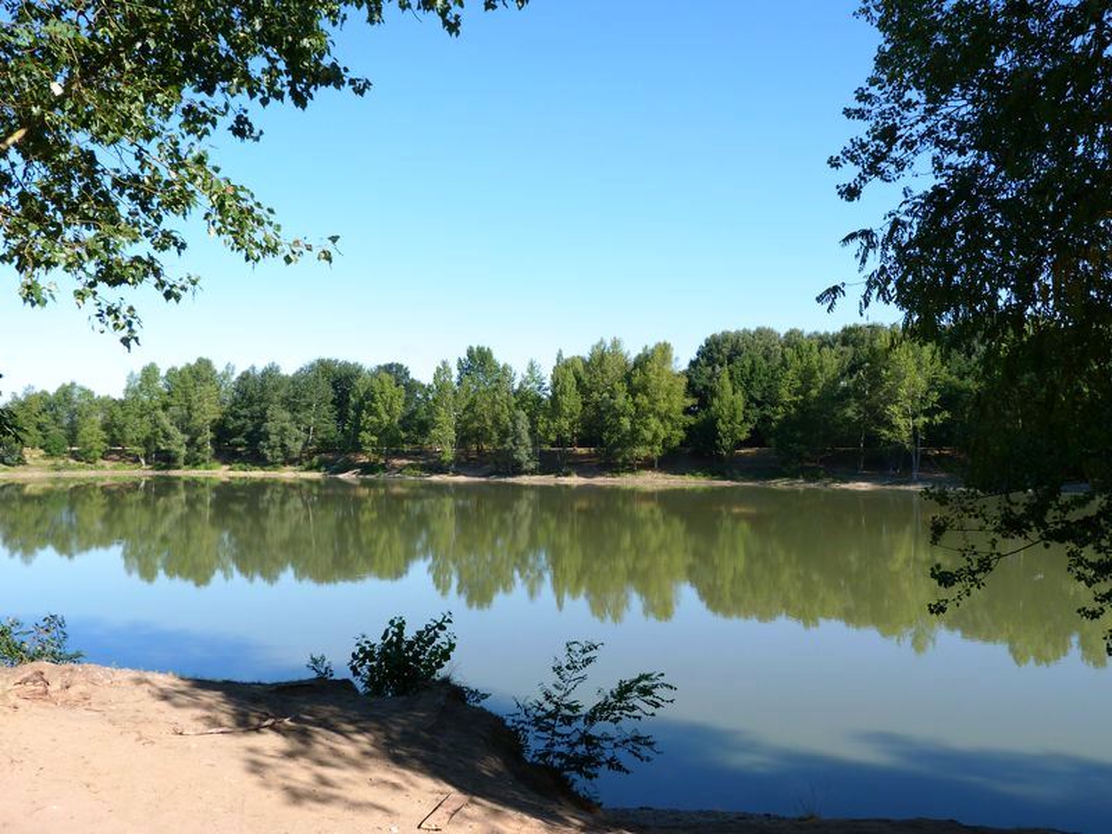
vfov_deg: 46.8
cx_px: 556
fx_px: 964
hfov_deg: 60.0
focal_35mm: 30
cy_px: 417
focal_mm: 5.4
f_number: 4.5
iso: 80
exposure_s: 1/250
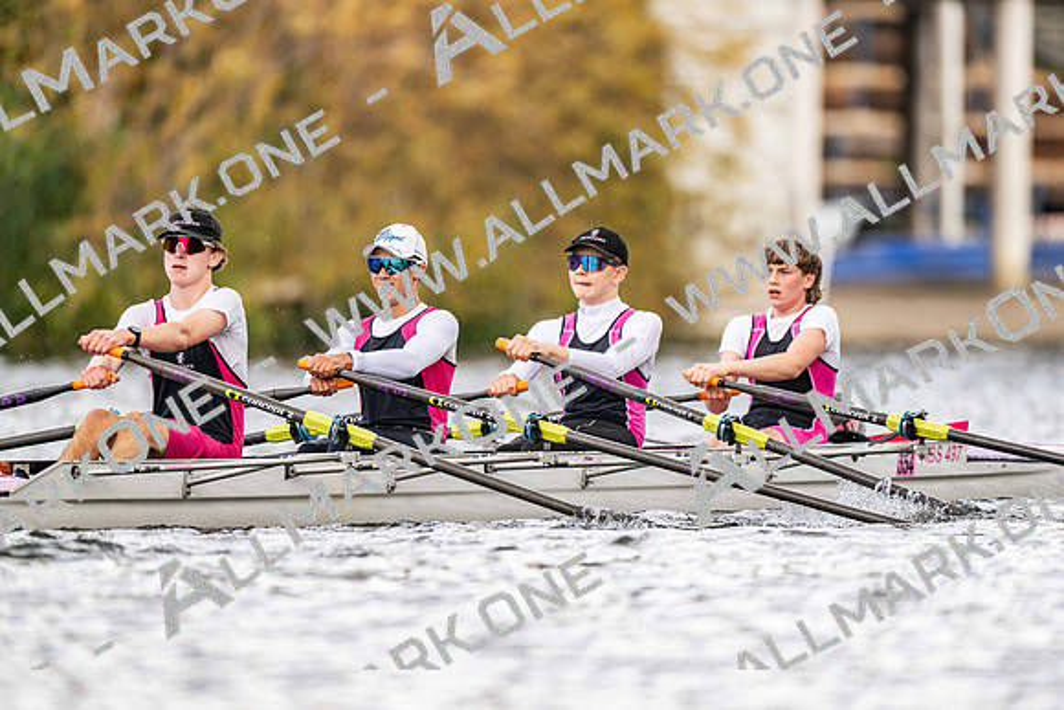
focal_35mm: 600
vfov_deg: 2.3
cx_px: 532
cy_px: 355
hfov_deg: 3.4
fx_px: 17746
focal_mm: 600
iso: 800
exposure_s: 1/2500
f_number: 4
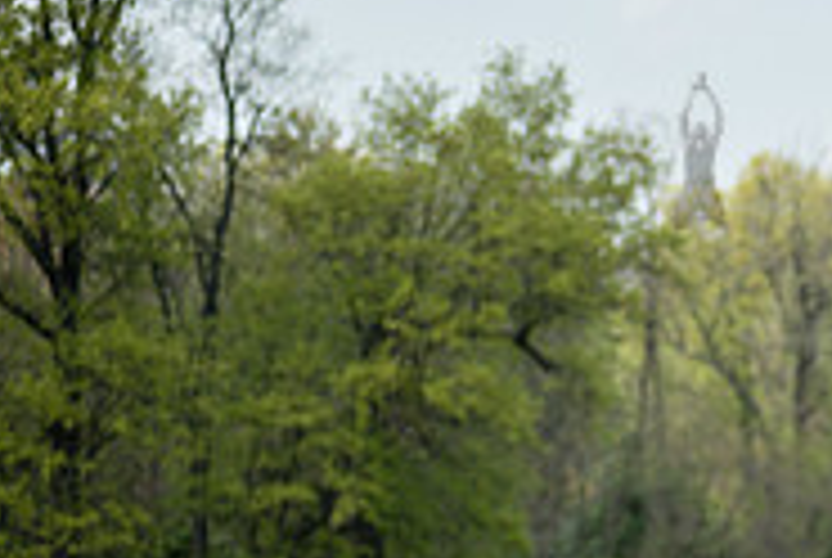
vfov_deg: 5.1
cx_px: 1277
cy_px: 367
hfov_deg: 7.5
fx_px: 6227
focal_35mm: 269
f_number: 3.5
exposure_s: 1/1000
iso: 100
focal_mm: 86
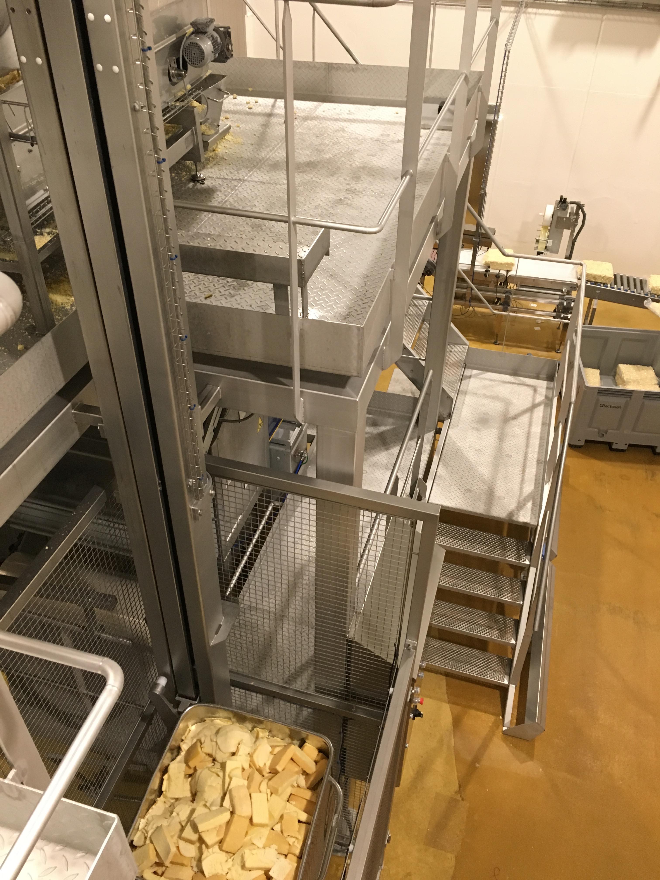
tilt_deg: -39.4
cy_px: 440
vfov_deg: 61.7
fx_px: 737
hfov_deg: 48.2
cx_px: 330
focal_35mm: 29
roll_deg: -0.4
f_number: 2.2
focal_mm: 4.15
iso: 200
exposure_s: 1/20
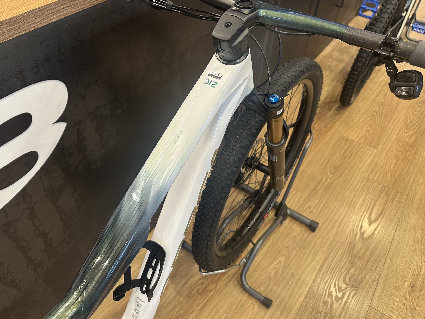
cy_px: 138
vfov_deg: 49.6
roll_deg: +0.2
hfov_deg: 63.1
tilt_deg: -41.0
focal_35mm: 28
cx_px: 181
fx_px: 344
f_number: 1.78
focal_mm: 6.86
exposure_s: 1/100
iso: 200
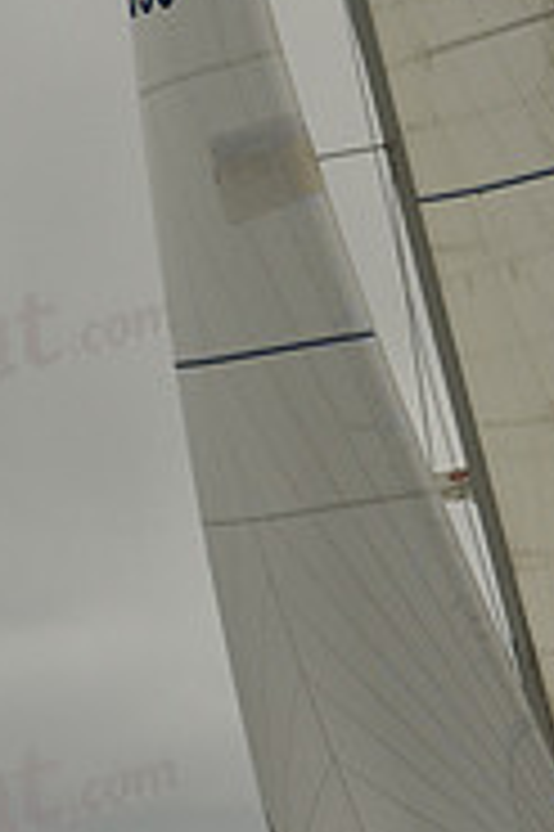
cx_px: 412
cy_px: 85
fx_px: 5087
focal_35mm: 220
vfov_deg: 9.3
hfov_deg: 6.2
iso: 320
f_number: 8
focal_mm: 70
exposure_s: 1/800
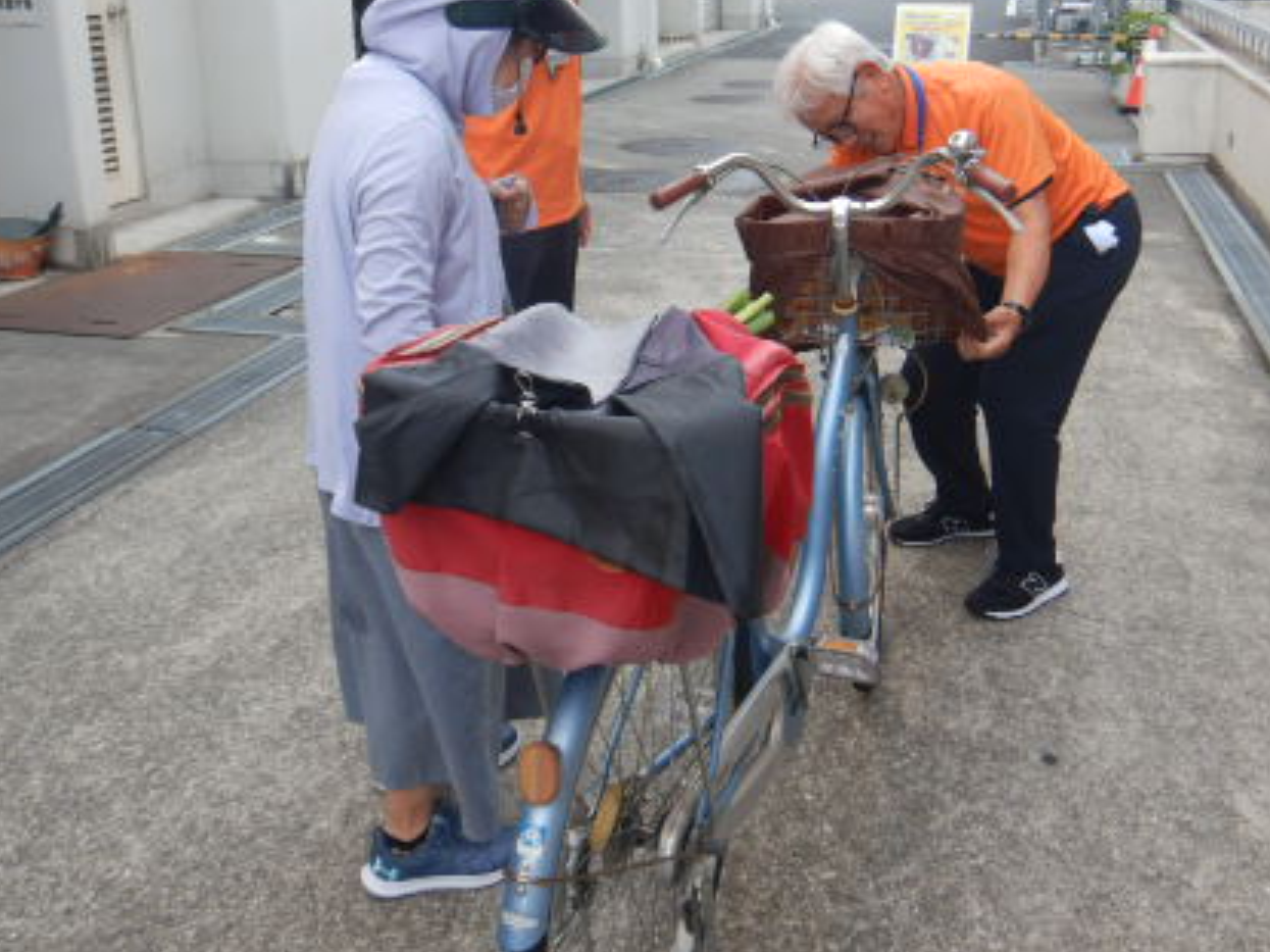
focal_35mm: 37
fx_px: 1357
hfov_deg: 50.0
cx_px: 710
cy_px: 300
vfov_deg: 38.1
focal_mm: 4.3
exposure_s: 1/200
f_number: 2.8
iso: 125
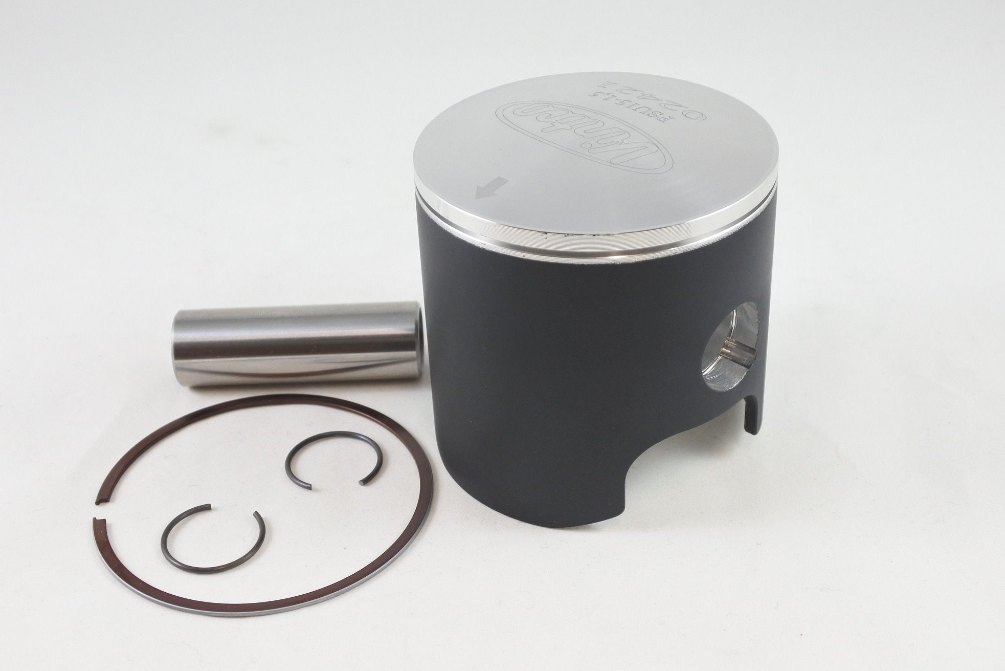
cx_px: 496
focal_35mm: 37
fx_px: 1033
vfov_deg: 36.0
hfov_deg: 51.9
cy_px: 342
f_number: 4
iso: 450
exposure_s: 1/125
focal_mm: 13.7
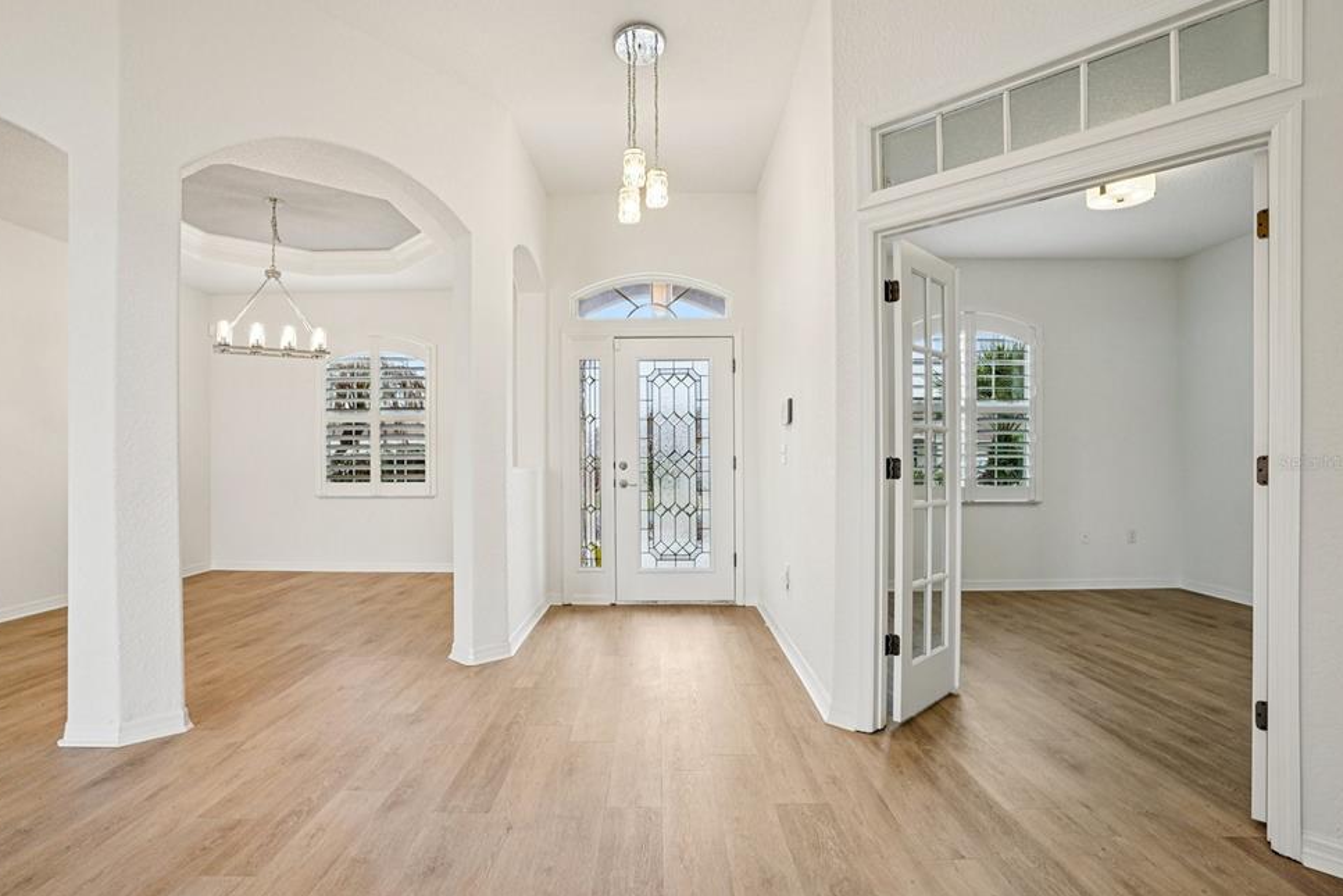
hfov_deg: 90.0
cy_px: 463
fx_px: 672
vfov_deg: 67.4
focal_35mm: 18
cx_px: 646
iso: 200
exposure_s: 1/30
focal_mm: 17
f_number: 8
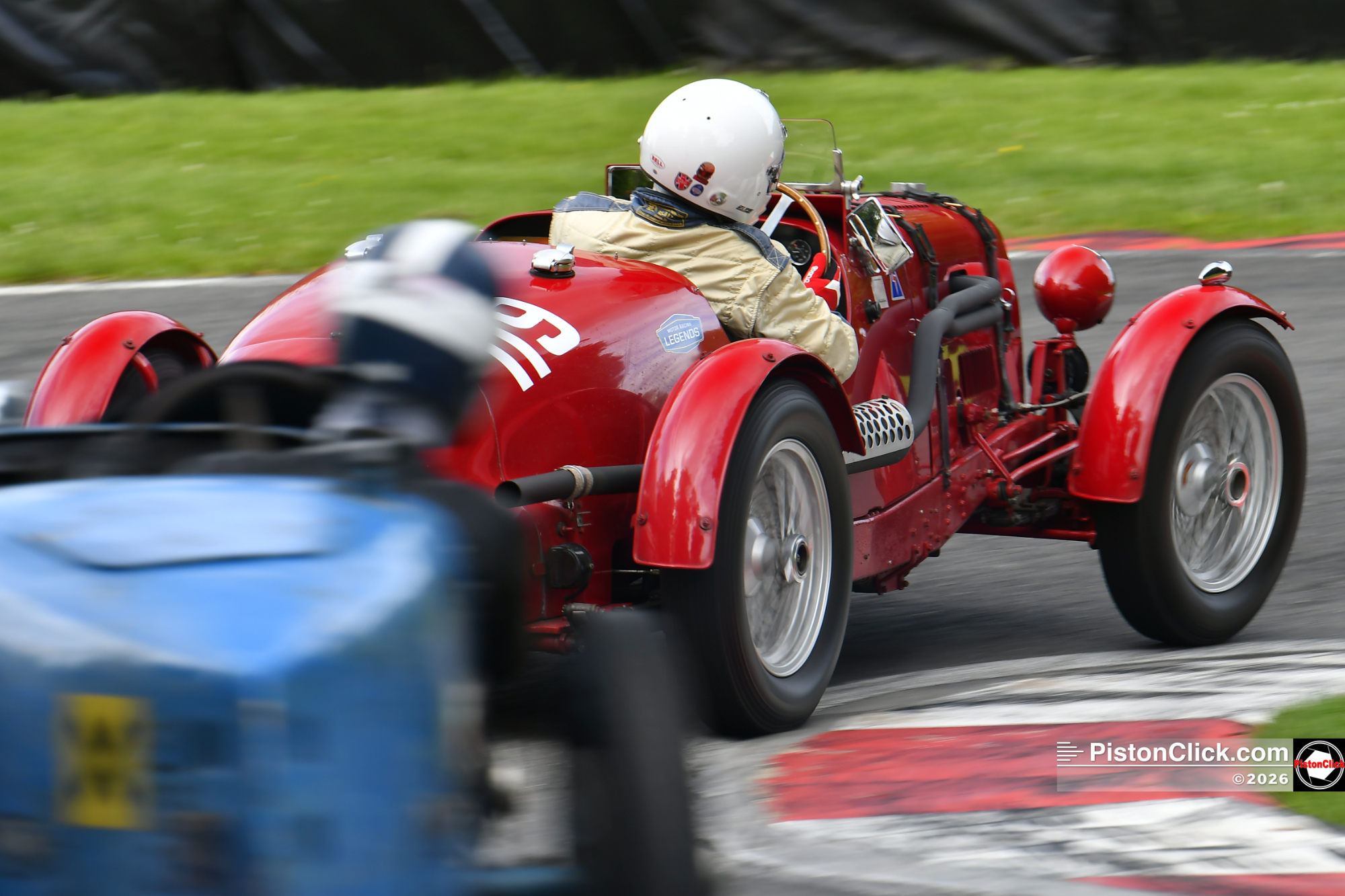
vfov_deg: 4.2
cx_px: 672
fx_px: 12327
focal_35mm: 330
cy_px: 448
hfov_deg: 6.2
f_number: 6.3
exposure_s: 1/80
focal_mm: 220
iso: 125
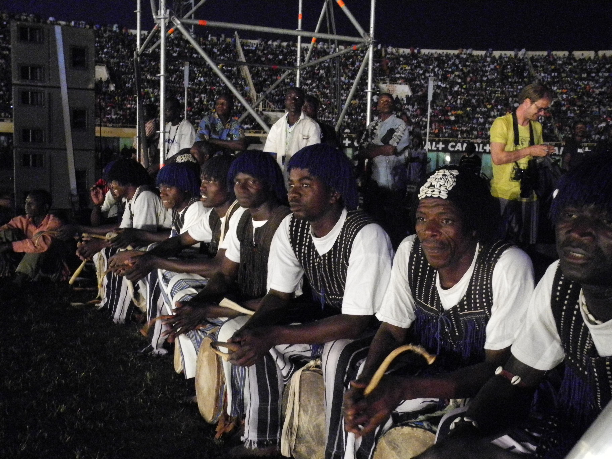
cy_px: 230
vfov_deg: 40.7
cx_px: 306
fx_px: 619
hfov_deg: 52.6
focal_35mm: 35
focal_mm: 7.4
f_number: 3.2
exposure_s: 1/9.2
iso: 1600
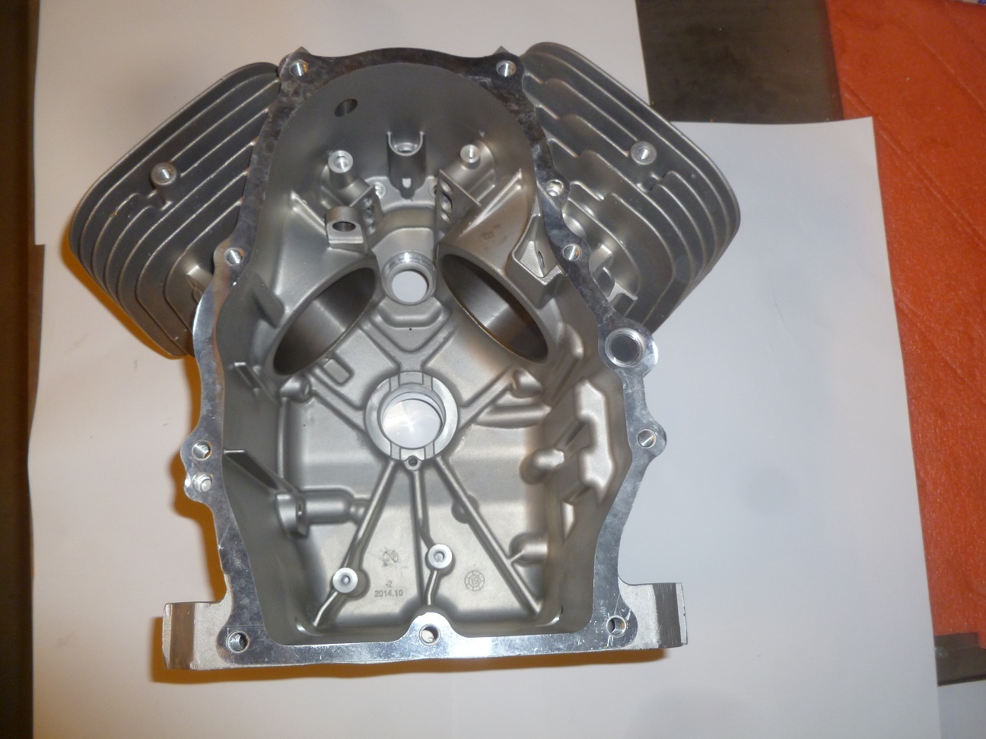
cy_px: 370
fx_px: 798
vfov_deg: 49.7
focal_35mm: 28
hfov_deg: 63.4
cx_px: 493
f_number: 3.3
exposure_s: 1/30
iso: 125
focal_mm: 5
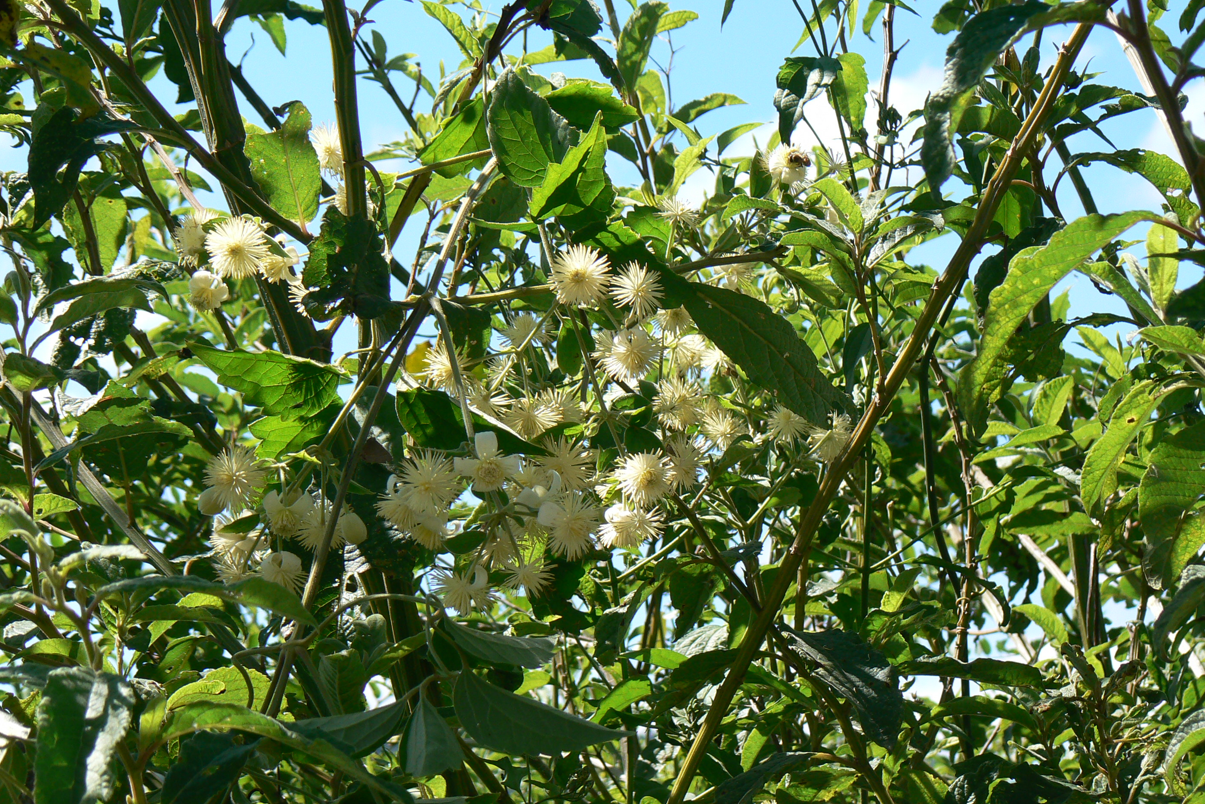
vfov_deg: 12.0
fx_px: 3816
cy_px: 425
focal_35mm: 114
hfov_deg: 17.9
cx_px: 601
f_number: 5.6
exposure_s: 1/320
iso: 80
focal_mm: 18.2
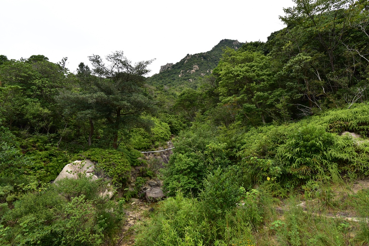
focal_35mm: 20
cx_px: 184
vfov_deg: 61.9
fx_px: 205
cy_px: 123
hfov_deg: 84.0
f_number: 6.3
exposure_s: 1/125
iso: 200
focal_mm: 20
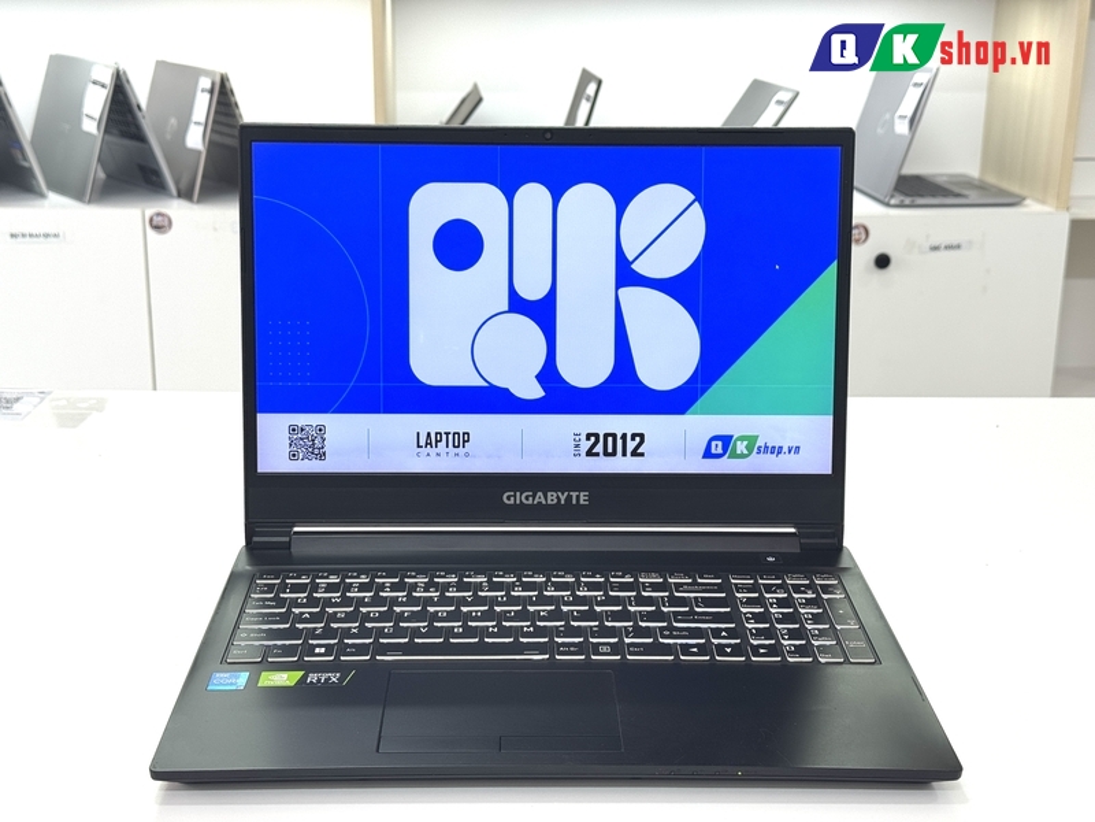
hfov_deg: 39.7
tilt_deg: -15.9
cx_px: 548
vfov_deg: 30.3
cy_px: 411
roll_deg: +0.5
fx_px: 1518
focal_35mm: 48
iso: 50
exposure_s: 1/121
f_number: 1.78
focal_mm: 6.76
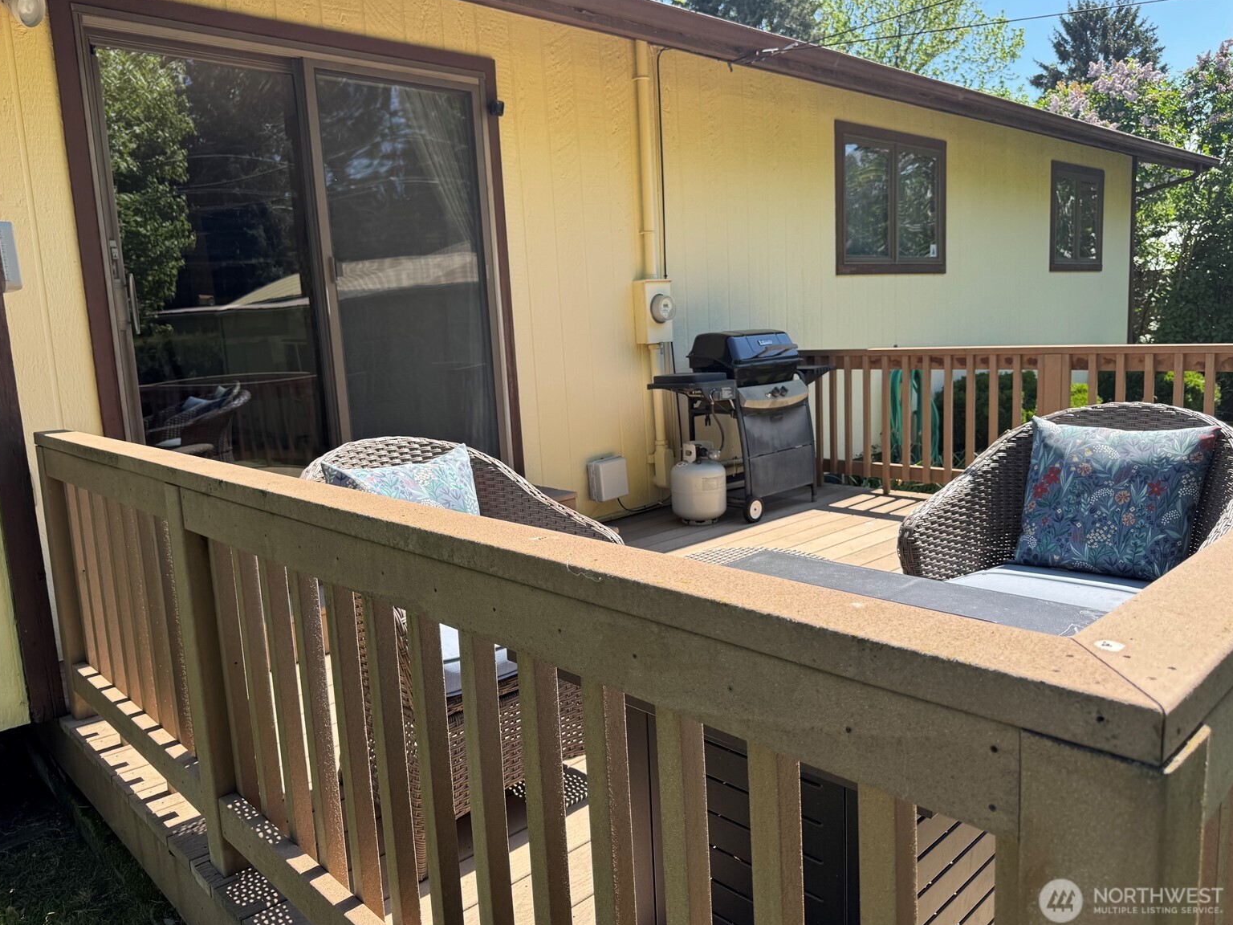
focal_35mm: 25
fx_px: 890
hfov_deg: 69.4
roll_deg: +3.0
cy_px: 451
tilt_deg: -8.1
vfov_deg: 54.9
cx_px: 605
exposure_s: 1/1524
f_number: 1.78
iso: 80
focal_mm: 6.76
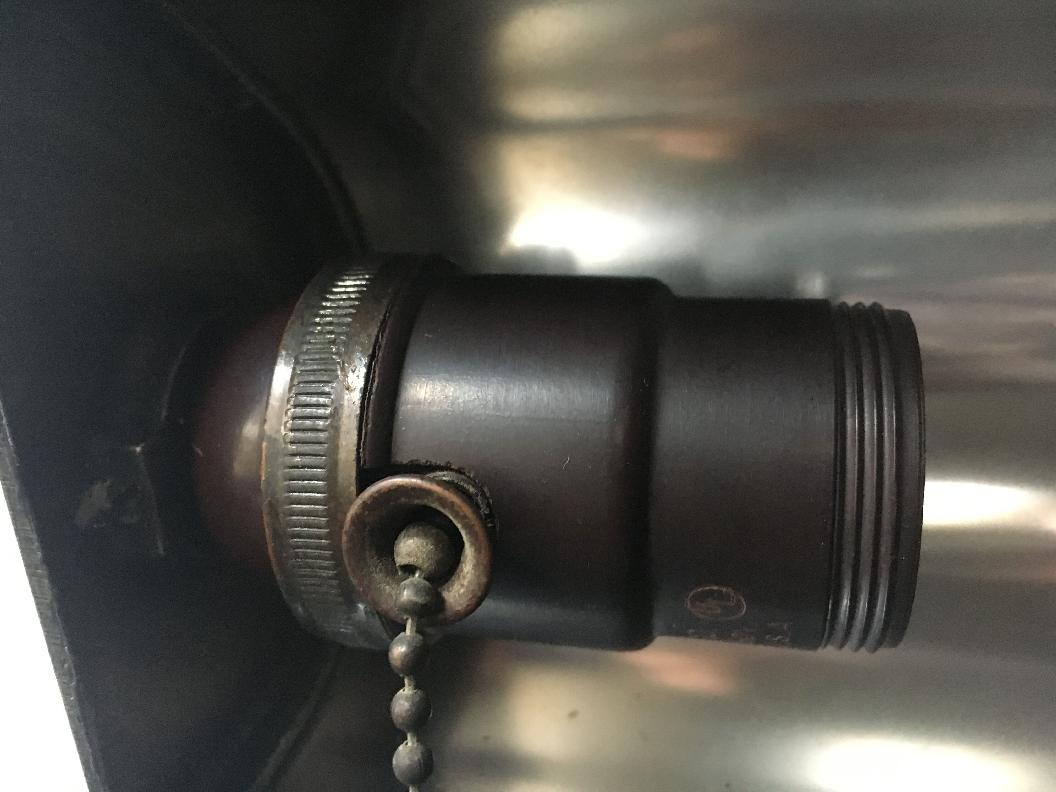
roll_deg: +3.0
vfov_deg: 48.2
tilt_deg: -5.2
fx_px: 885
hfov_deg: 61.7
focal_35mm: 29
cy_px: 396
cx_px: 528
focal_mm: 4.15
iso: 250
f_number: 2.2
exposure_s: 1/17
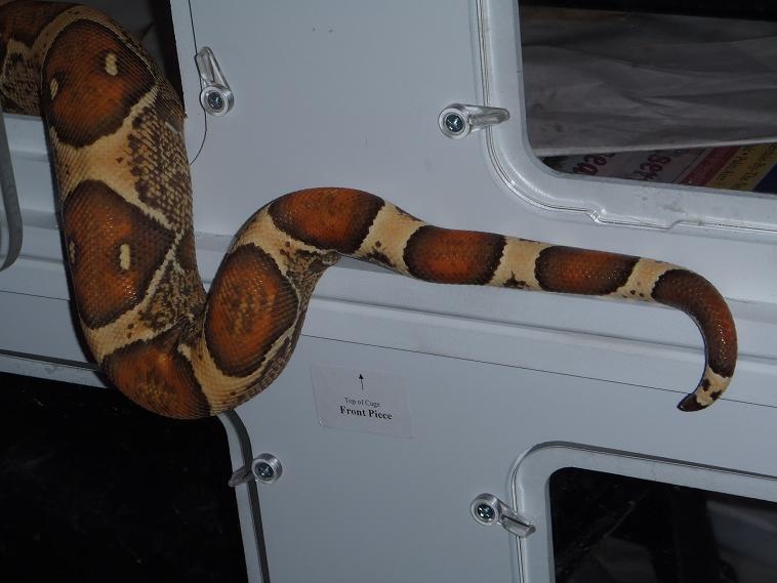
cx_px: 388
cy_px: 292
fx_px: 2043
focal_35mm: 91
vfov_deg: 16.2
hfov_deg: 21.5
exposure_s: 1/80
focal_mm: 16.25
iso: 100
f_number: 4.7
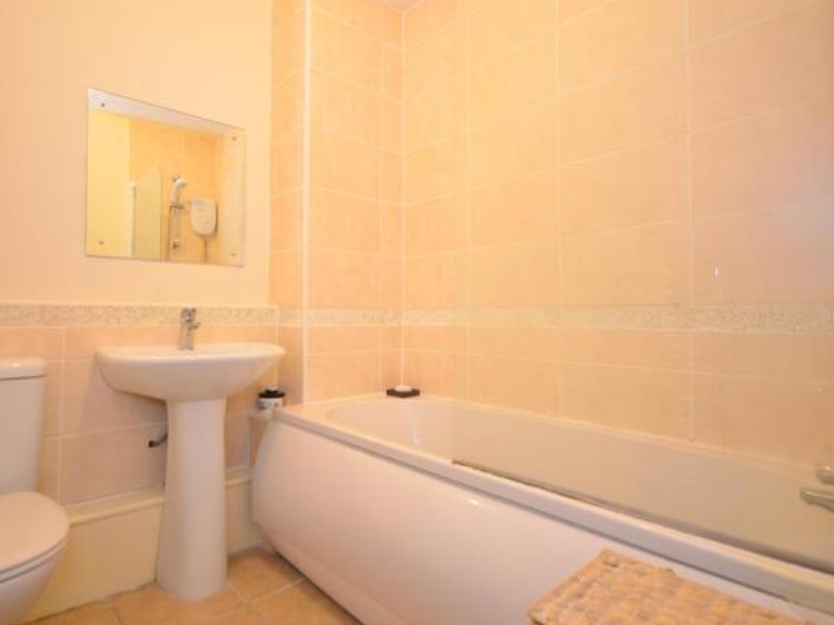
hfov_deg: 83.6
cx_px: 376
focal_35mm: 19
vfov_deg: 67.9
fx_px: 464
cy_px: 314
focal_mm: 11.5
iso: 100
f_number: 4.2
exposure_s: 1/4
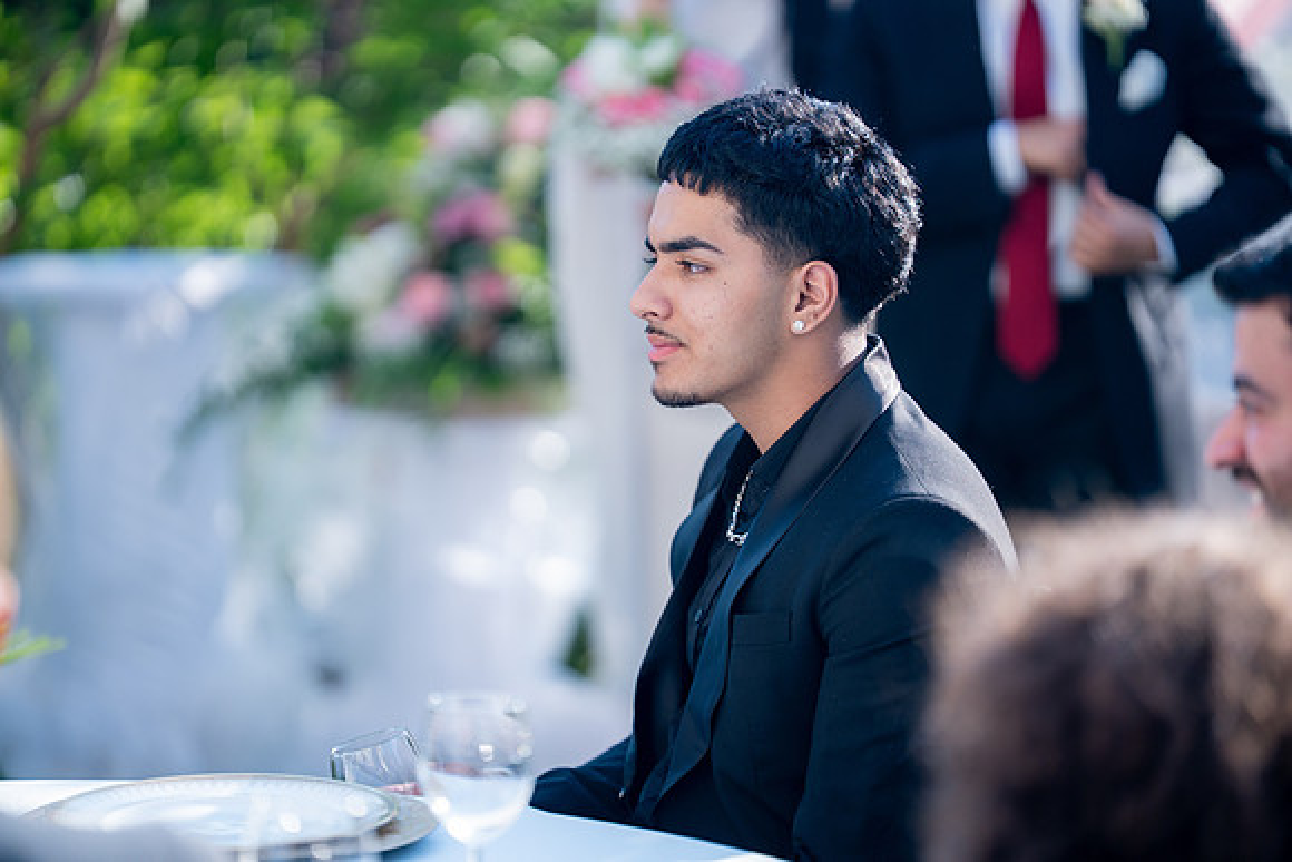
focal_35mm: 150
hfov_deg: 13.7
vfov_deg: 9.2
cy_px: 431
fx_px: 5384
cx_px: 646
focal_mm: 150
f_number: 2
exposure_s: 1/2500
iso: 320
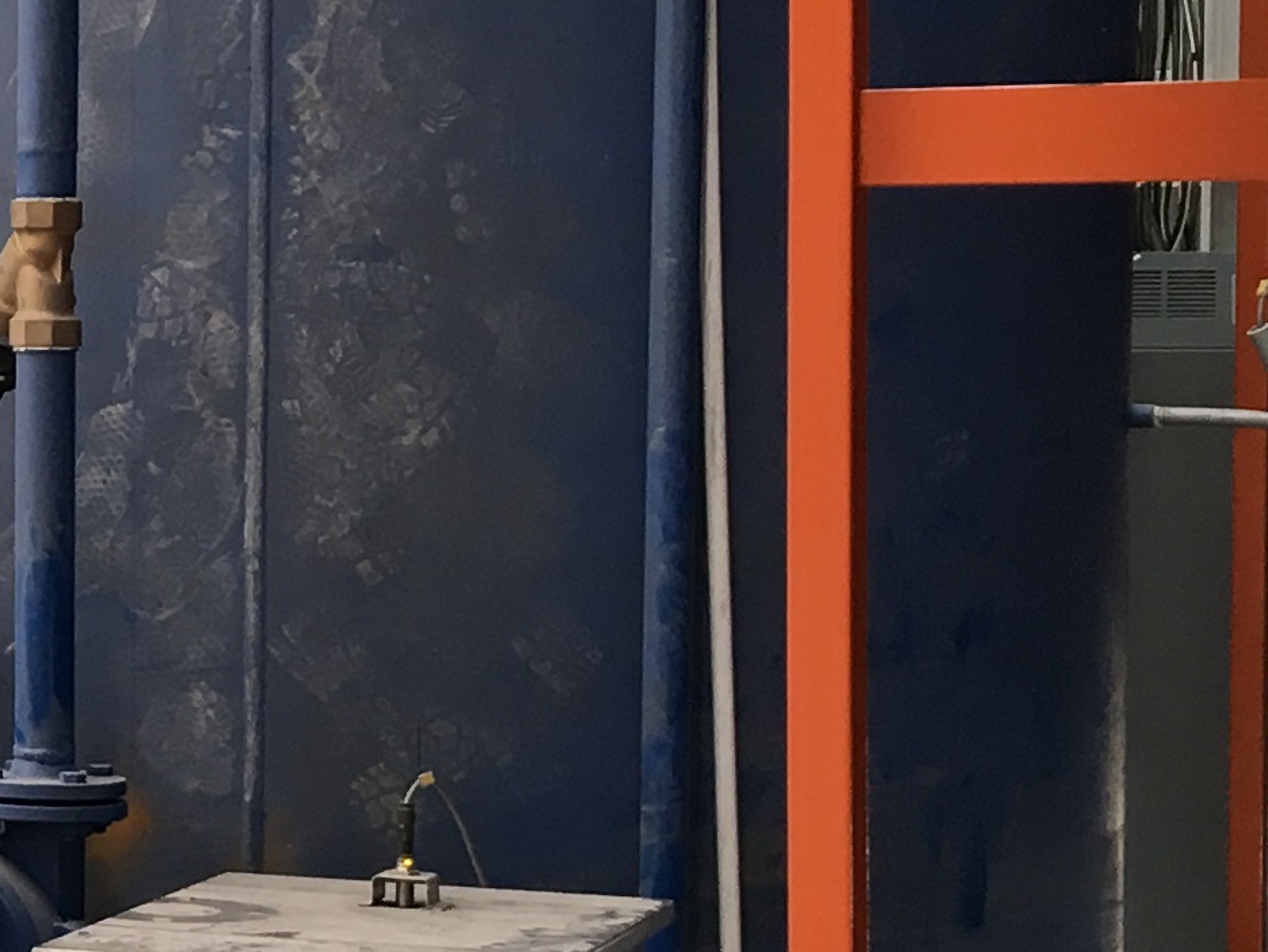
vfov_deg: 11.9
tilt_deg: +0.7
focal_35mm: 125
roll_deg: -0.4
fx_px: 4581
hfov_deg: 14.7
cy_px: 448
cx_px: -585
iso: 25
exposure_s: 1/40
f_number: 2.2
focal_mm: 4.15
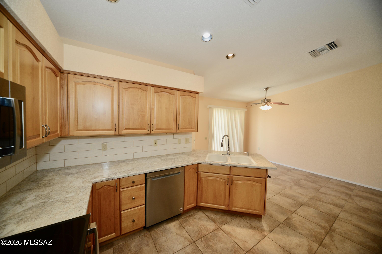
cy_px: 127
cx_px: 191
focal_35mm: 12
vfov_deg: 90.0
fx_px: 127
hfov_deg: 112.6
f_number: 7.1
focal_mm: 12
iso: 800
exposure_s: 1/60
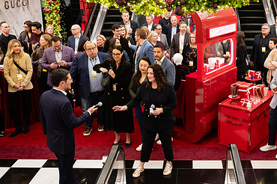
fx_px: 354
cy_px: 65
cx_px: 196
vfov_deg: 29.0
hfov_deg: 41.9
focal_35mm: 46
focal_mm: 28.5
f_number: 3.2
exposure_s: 1/160
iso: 1250
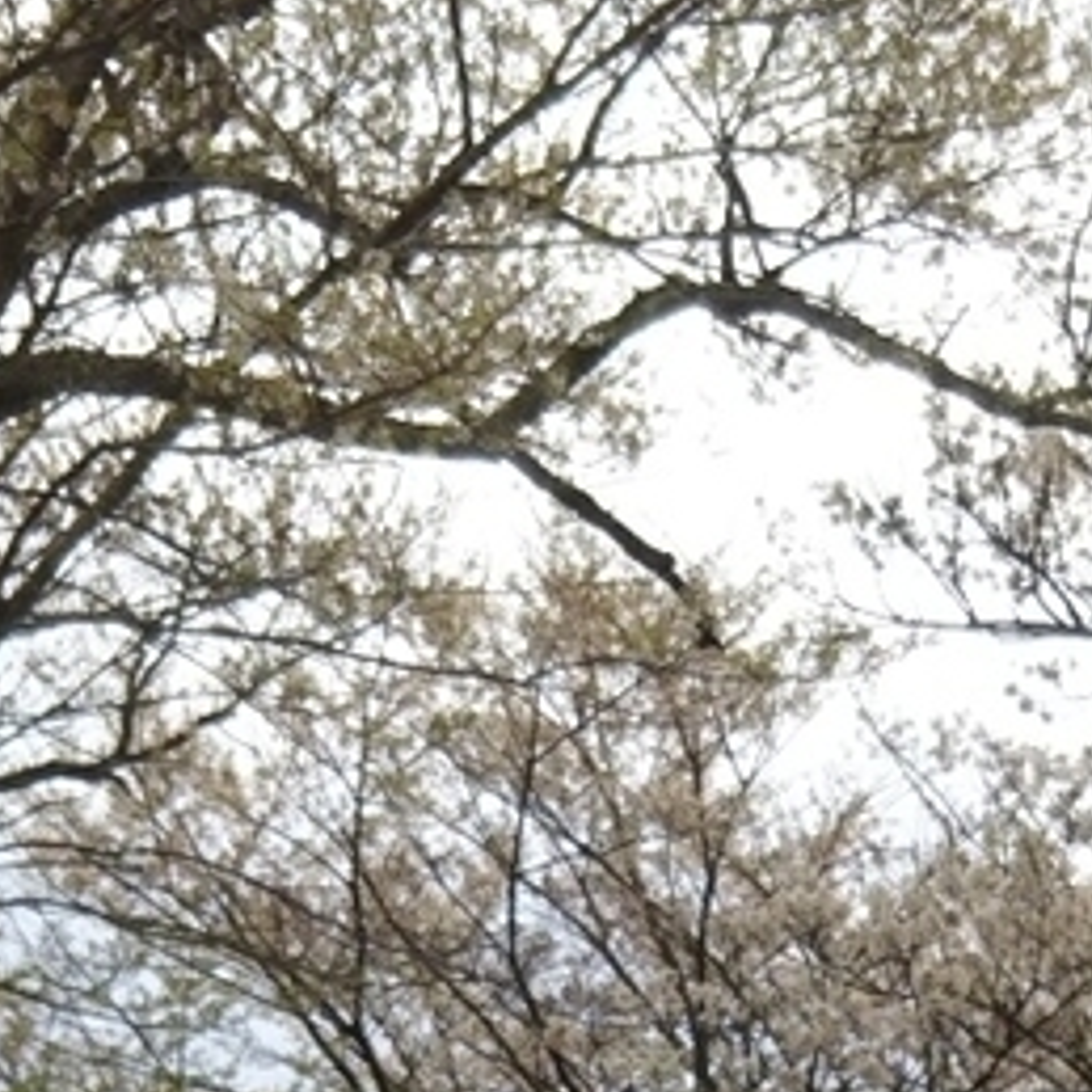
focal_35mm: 123
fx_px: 4390
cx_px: 1438
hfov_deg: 13.6
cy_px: 1349
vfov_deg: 13.7
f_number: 2.2
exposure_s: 1/445
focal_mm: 4
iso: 25
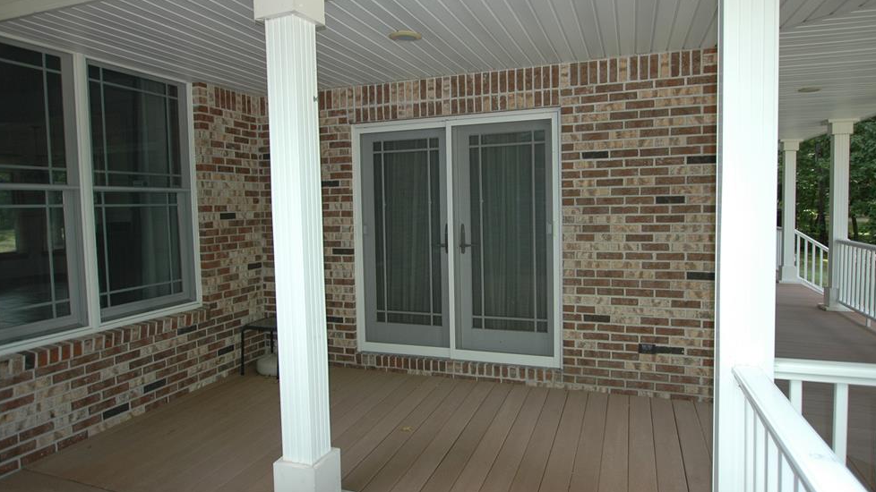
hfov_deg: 78.7
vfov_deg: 49.5
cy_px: 229
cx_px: 450
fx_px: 534
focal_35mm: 23
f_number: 3.5
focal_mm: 14
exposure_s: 1/200
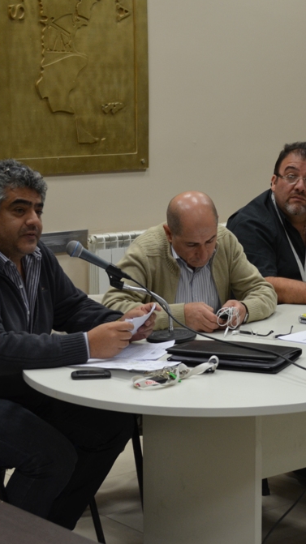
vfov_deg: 25.4
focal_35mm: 84
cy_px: 271
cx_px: 241
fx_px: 1210
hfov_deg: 14.3
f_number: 5
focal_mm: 35
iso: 560
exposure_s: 1/60
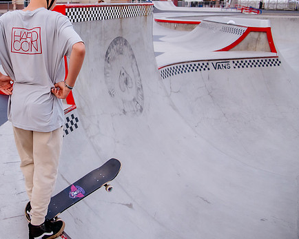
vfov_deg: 37.0
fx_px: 354
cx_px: 52
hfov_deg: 43.3
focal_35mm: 40
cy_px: 82
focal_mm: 24
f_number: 4
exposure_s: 1/640
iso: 2500
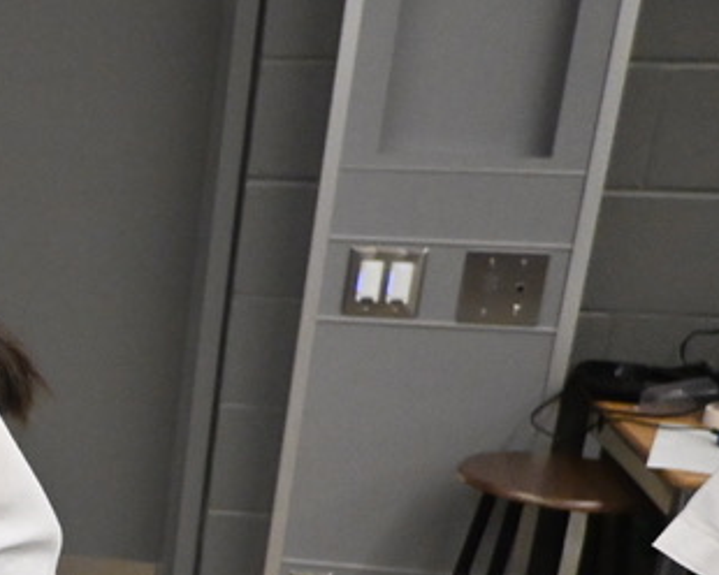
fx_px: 1681
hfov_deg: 19.6
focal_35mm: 79
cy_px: 577
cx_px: -480
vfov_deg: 18.9
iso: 4500
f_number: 3.5
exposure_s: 1/500
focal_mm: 16
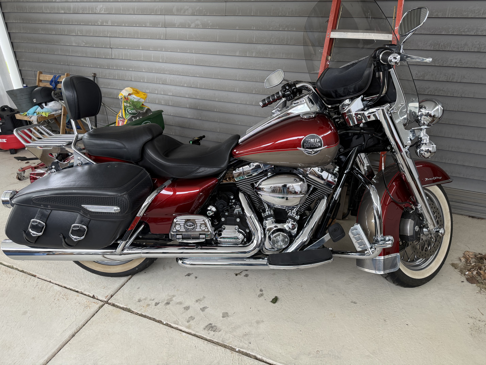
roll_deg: +0.3
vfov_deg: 56.8
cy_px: 182
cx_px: 243
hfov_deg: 71.6
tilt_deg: -28.6
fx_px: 337
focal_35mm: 24
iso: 100
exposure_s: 1/120
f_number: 1.78
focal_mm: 6.76
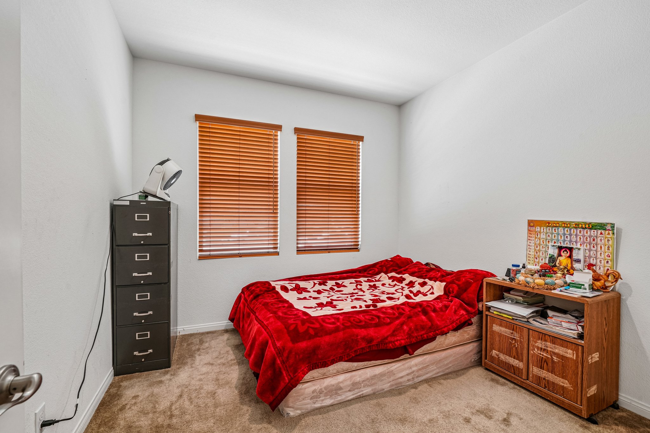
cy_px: 216
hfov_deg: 104.3
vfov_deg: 81.2
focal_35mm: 14
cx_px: 325
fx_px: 253
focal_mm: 14
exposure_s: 1/15
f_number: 8
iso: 400
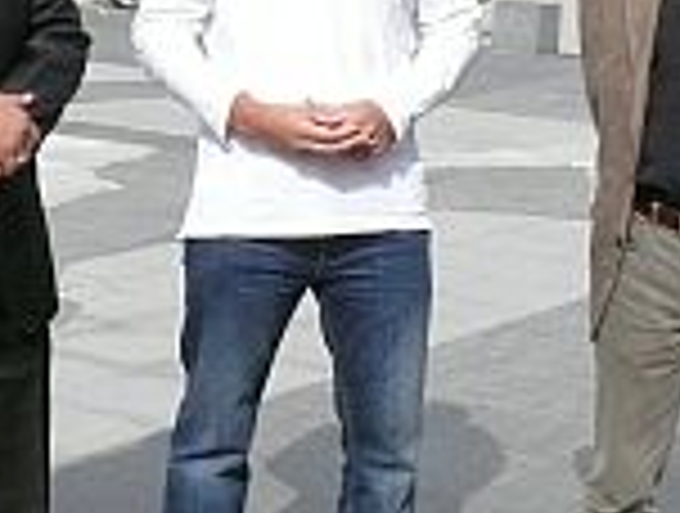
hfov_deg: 18.7
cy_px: 94
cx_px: 135
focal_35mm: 104
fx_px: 2048
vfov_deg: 14.2
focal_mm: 7.4
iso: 400
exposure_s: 1/800
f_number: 10
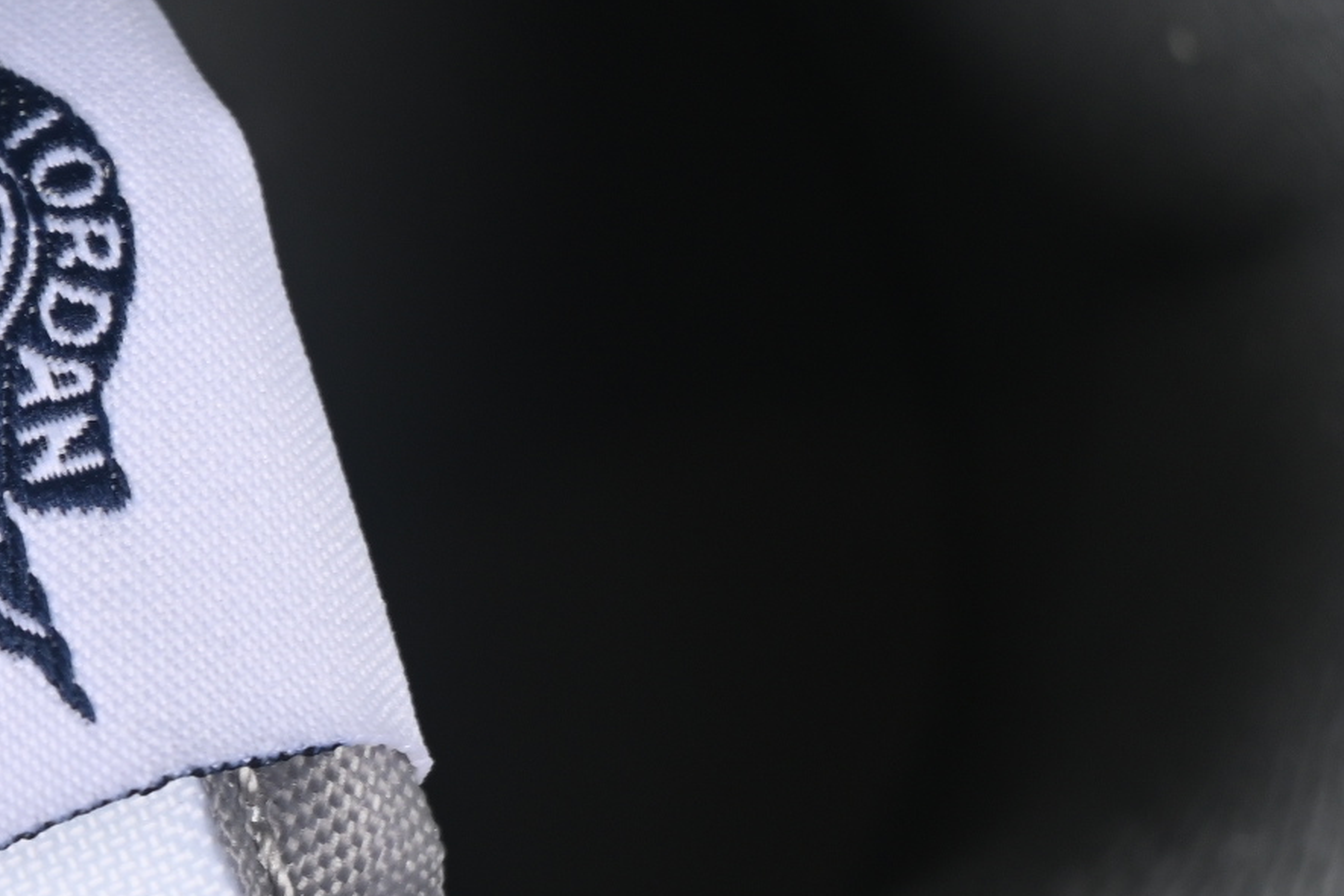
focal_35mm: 236
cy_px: 697
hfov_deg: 8.6
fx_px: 8810
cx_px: -377
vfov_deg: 5.8
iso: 160
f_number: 7.1
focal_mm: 50
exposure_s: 1/80
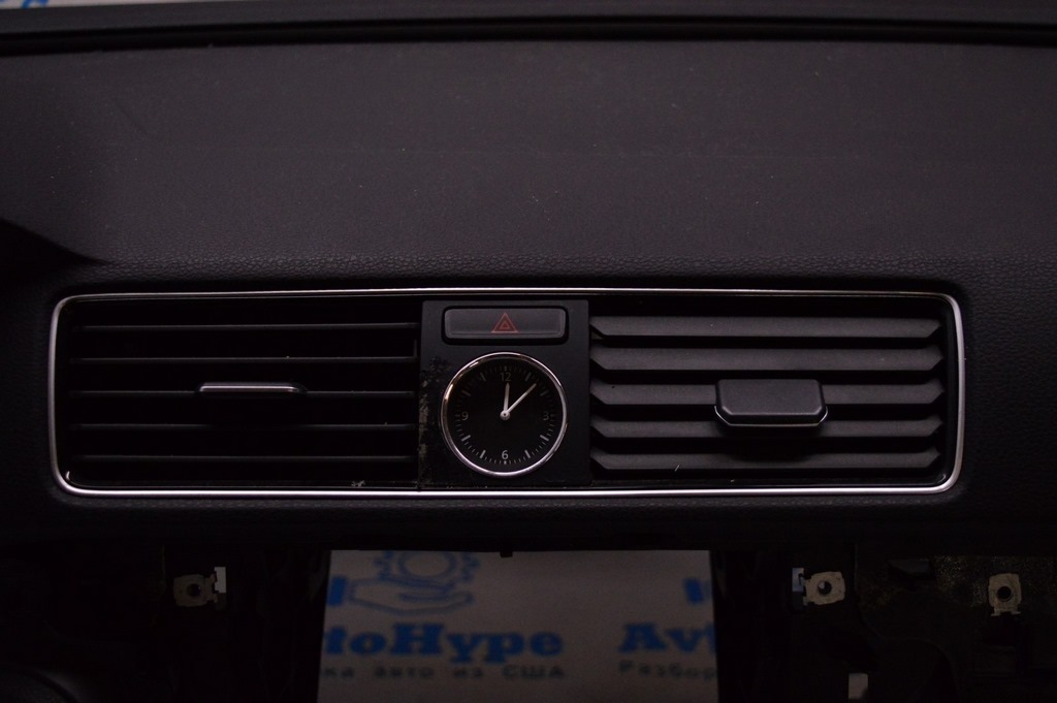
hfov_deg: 45.0
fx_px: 1276
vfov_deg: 30.8
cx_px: 528
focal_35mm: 44
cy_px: 352
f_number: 4.2
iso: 1600
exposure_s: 1/400
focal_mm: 29
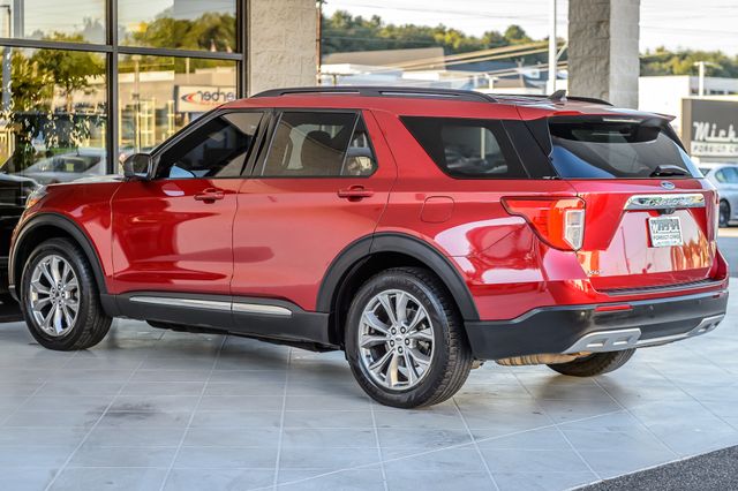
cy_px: 243
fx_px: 1569
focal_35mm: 77
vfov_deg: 17.8
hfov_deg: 26.5
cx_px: 372
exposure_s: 1/500
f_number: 4
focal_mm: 70
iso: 400
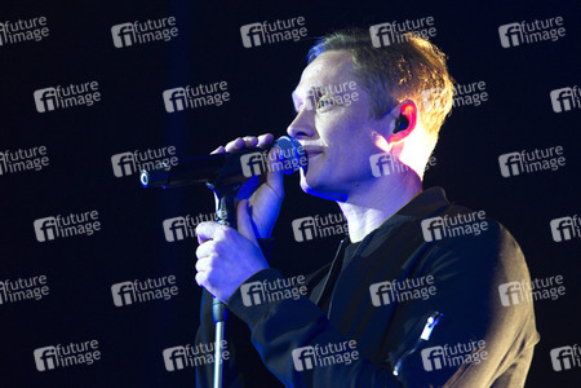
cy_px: 194
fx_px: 3228
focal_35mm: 200
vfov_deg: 6.9
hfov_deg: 10.3
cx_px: 290
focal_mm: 200
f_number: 2.8
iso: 3200
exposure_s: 1/80
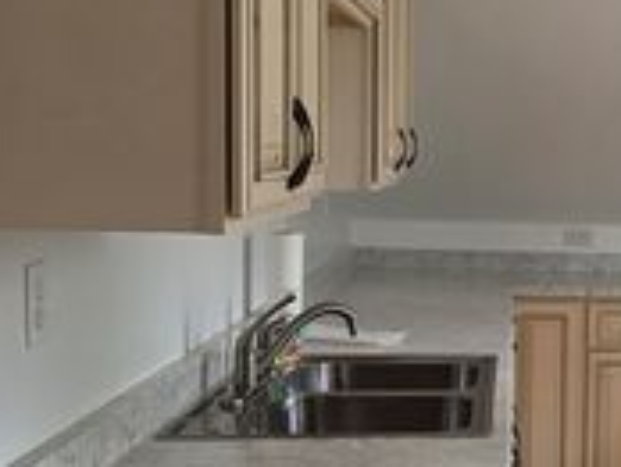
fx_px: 1186
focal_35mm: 66
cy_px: 251
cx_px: 707
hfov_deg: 26.7
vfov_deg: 22.3
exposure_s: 1/180
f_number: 1.4
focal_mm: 6.5
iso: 80
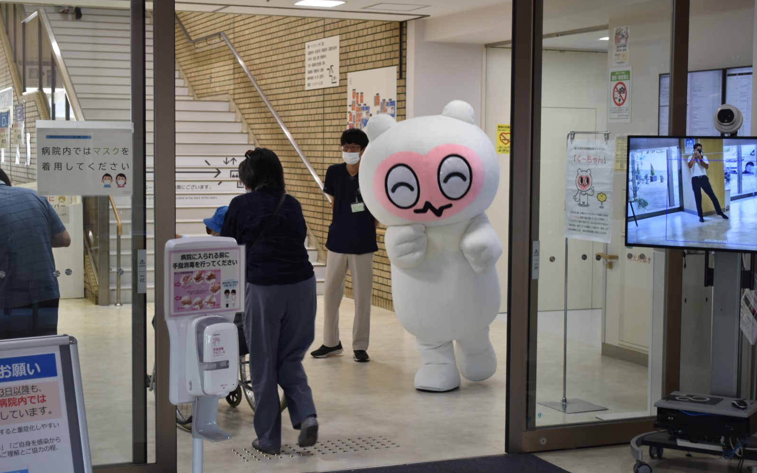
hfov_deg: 36.3
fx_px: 1155
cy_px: 240
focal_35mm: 56
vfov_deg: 23.1
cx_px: 373
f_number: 5
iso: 560
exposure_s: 1/60
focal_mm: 36
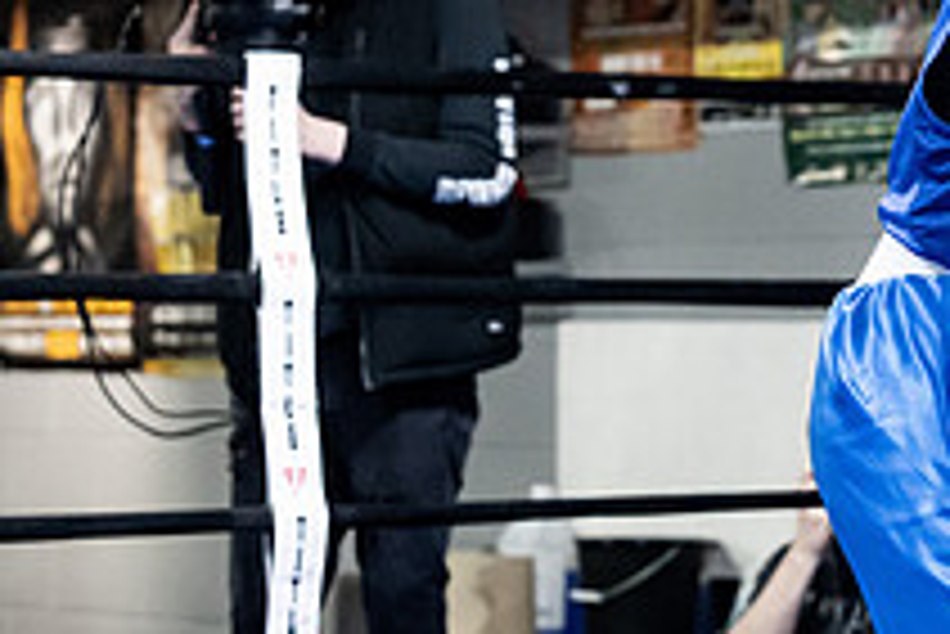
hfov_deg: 10.5
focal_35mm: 192
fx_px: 5070
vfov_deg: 7.2
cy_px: 223
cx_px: 1126
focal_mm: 70
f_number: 2.8
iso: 10000
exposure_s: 1/1000
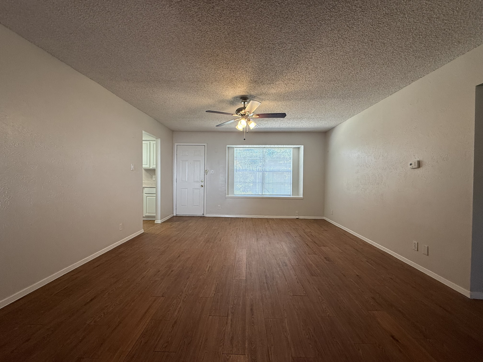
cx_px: 242
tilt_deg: -1.2
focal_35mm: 14
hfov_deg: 102.1
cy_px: 181
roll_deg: -1.0
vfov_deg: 85.7
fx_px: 195
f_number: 2.2
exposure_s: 1/120
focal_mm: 2.22
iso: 160
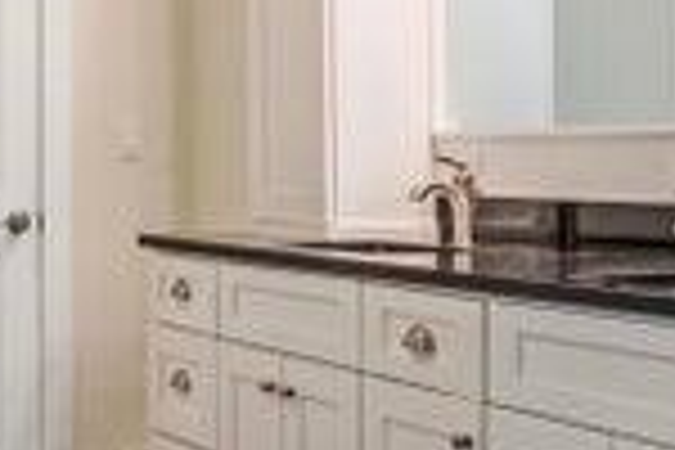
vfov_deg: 17.2
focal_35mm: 79
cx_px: -108
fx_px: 1489
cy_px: 171
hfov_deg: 23.6
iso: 250
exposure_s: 1/125
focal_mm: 11
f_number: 9
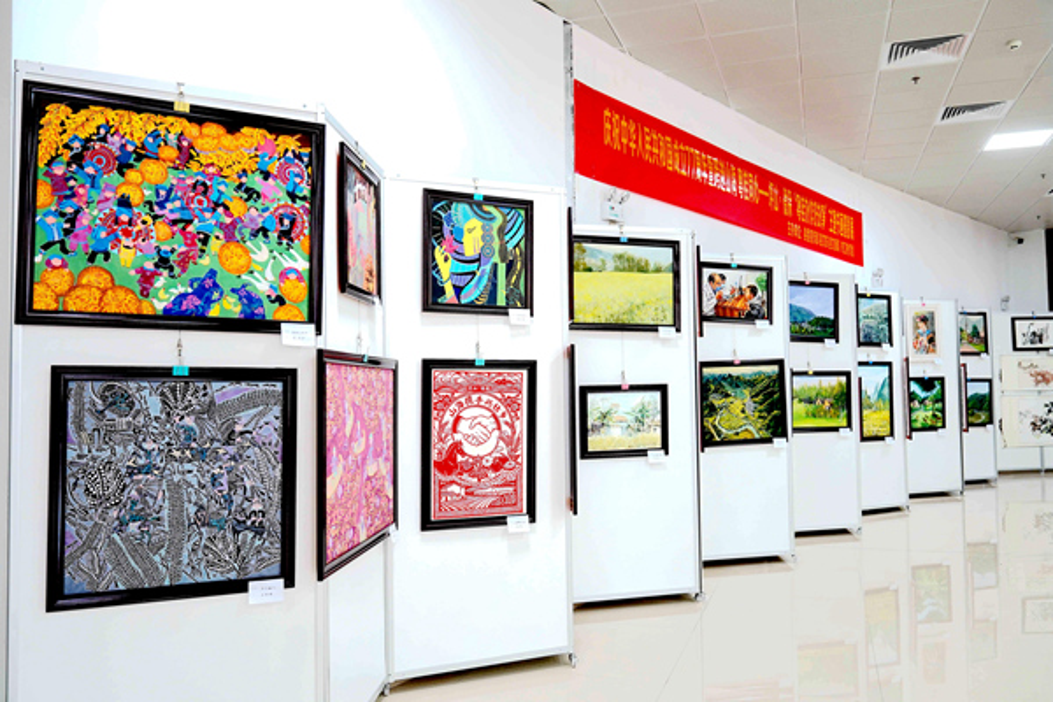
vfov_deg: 43.6
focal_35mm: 30
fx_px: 877
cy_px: 351
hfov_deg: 61.9
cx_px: 526
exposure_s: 1/160
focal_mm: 30
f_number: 4
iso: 800
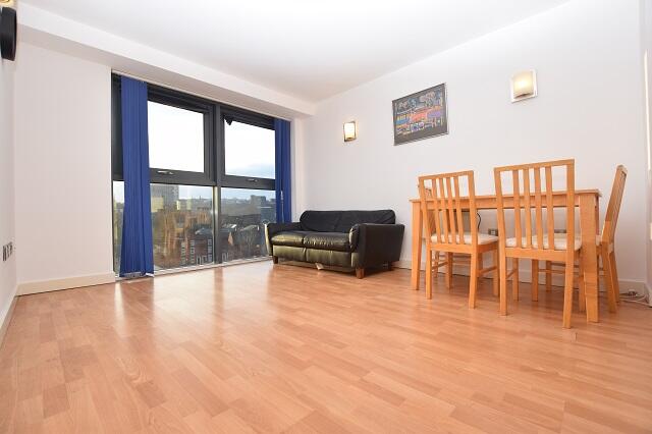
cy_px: 217
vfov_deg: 77.3
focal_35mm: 15
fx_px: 272
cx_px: 326
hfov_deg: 100.4
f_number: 5.6
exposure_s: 1/125
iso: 360
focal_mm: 10
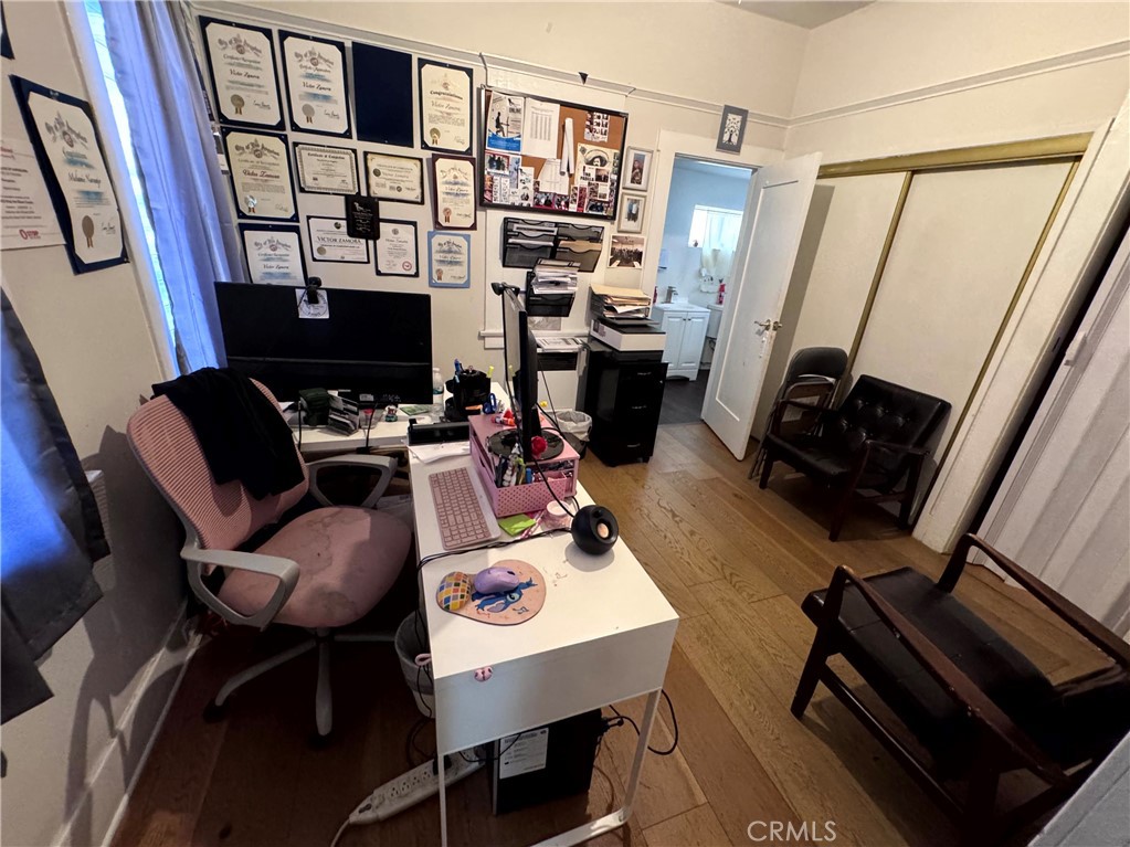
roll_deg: -6.0
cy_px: 424
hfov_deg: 102.1
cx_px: 565
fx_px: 457
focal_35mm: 14
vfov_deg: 85.7
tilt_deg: -24.2
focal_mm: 2.22
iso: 800
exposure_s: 1/60
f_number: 2.2
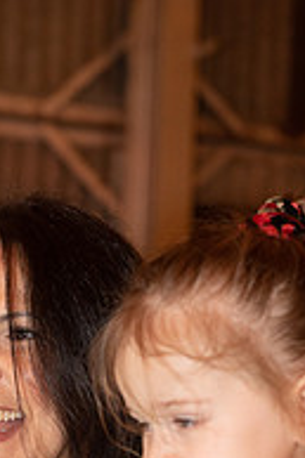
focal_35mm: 144
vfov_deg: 14.0
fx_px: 1833
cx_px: 61
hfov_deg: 9.5
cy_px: 472
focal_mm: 62
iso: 1250
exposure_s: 1/100
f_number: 4
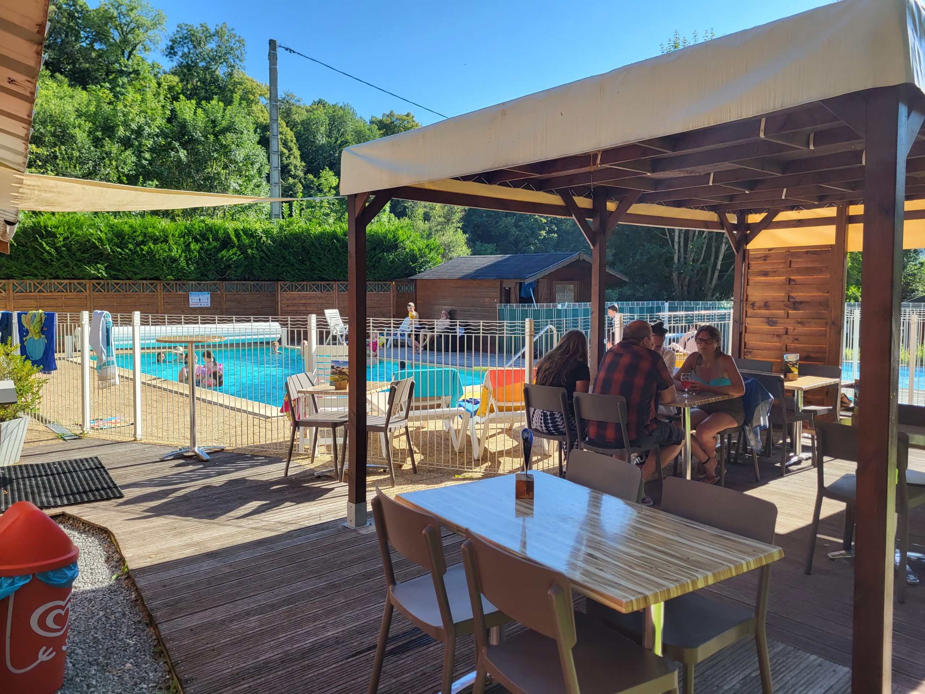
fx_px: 695
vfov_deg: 53.1
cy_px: 347
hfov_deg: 67.3
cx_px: 462
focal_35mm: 26
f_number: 1.8
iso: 40
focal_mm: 5.4
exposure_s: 1/984
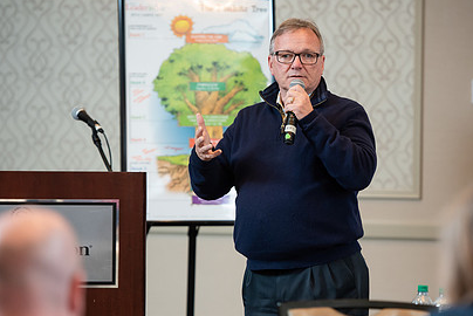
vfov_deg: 6.6
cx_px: 301
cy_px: 196
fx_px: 2735
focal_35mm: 208
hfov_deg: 9.9
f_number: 3.2
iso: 1000
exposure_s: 1/160
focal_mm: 145
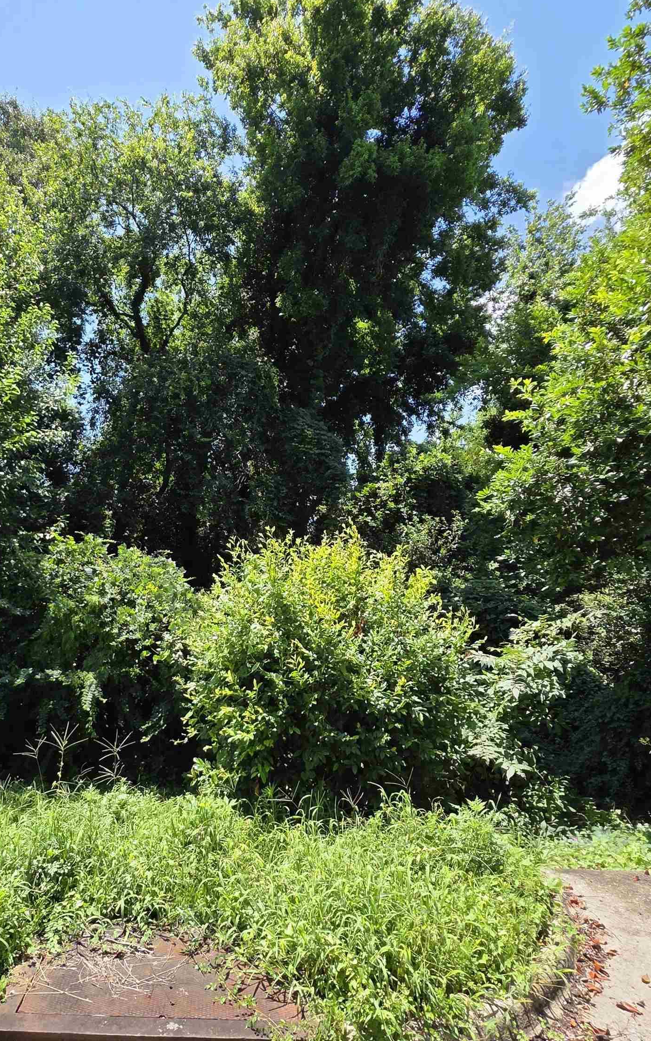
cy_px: 534
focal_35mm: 19
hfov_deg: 61.6
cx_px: 256
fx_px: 539
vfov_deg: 88.0
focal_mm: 2.2
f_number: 1.9
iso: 40
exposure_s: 1/1044
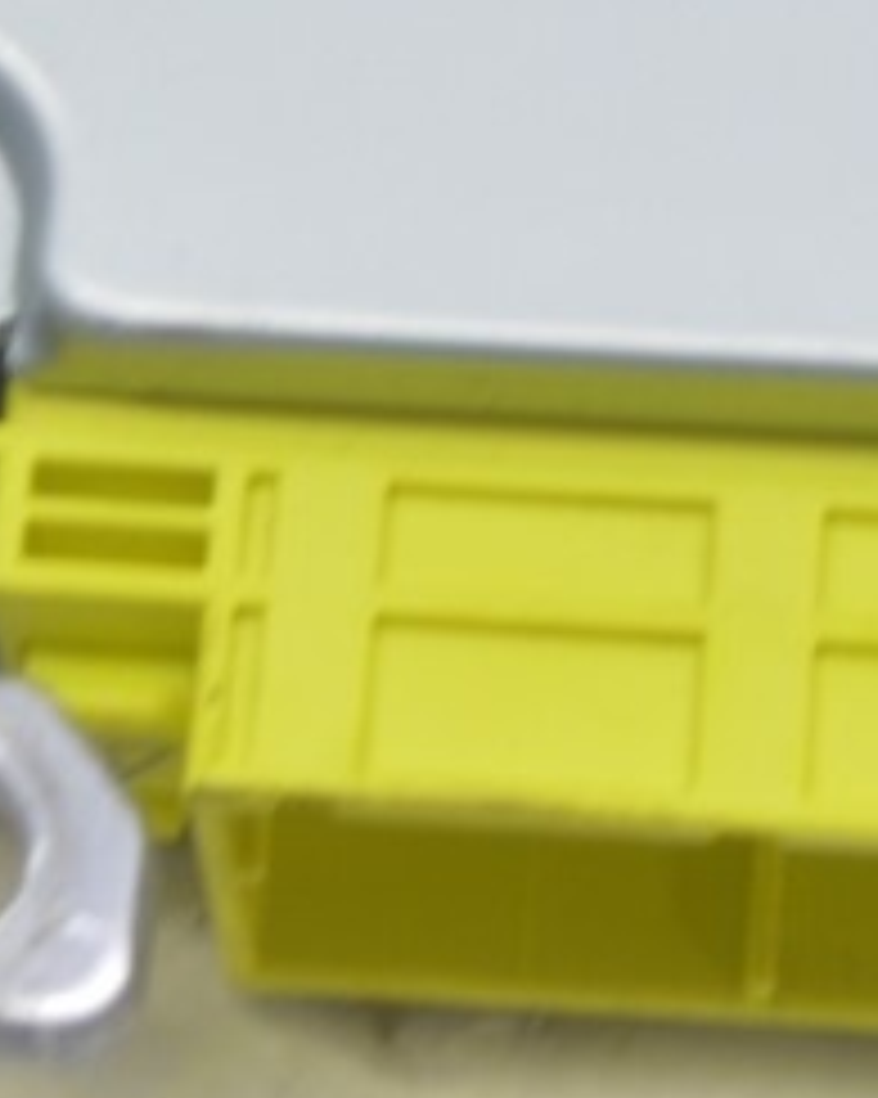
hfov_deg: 6.9
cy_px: -394
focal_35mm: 224
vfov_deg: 8.5
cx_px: 707
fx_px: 7280
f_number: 5.6
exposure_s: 1/20
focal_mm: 38
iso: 400
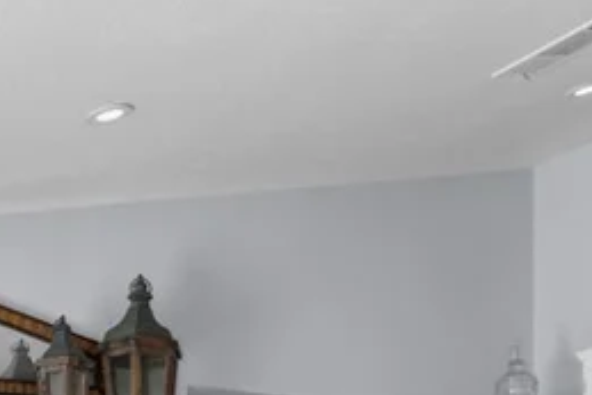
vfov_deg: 16.1
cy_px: 652
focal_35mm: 75
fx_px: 1234
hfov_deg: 26.2
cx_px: 71
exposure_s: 1/4
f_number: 8
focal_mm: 19
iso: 400
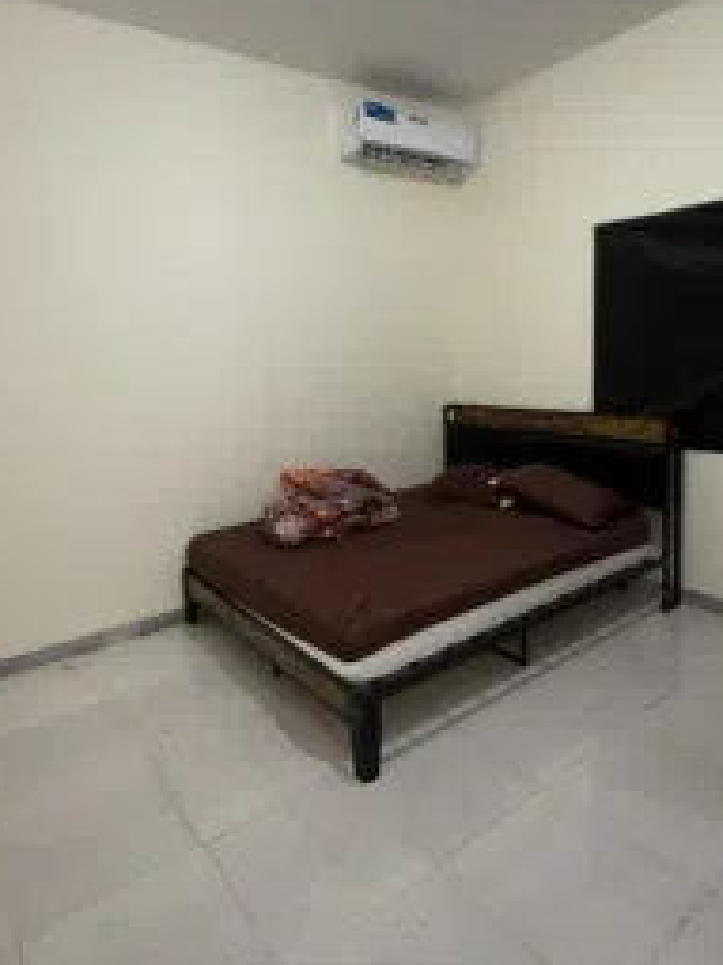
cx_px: 333
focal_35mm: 22
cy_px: 428
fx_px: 613
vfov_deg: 76.1
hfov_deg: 61.0
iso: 250
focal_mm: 2.22
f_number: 2.2
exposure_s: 1/50
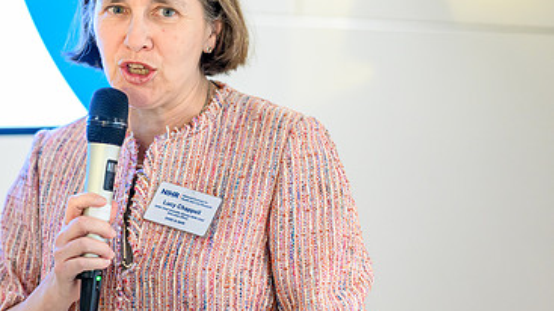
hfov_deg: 15.1
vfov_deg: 8.5
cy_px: 94
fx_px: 2085
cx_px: 119
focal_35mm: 142
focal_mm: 85
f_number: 1.8
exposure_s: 1/400
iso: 2200
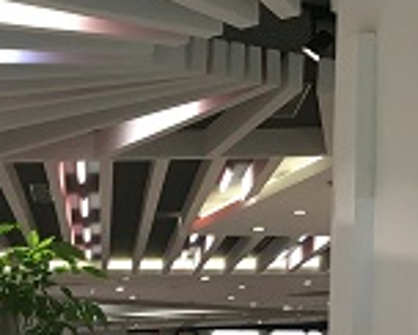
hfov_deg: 14.3
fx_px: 1524
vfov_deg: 12.2
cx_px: -258
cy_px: 424
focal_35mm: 123
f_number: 2.2
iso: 25
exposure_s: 1/33
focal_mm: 4.15
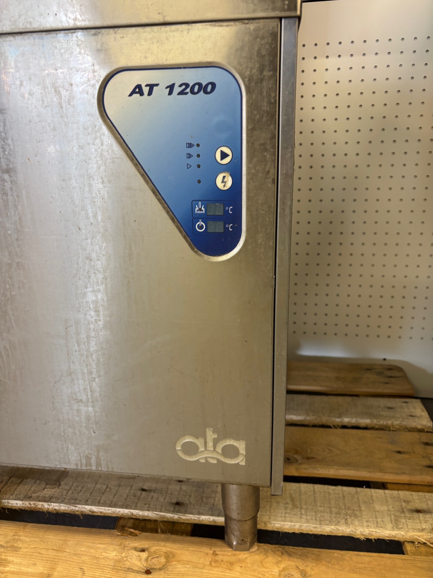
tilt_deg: -19.6
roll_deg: +2.4
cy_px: 289
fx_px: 434
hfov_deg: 53.1
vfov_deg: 67.3
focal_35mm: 26
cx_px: 216
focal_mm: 5.96
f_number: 1.6
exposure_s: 1/50
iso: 125
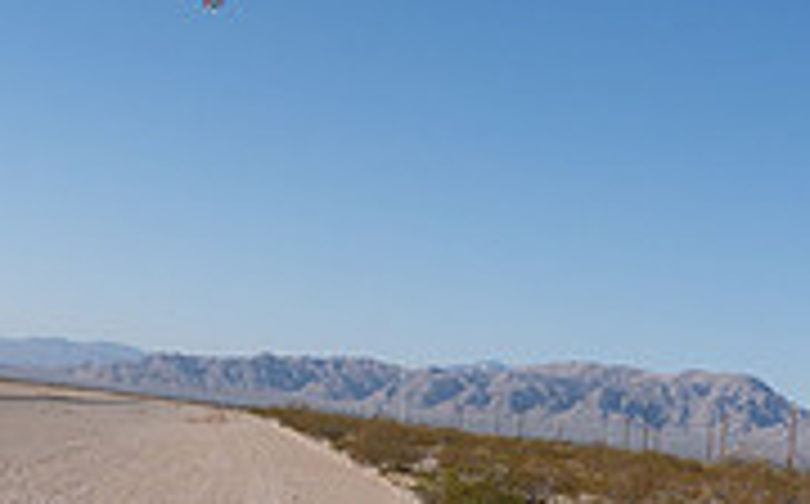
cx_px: 256
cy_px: 101
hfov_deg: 26.0
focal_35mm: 79
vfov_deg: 16.3
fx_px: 1742
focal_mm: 24
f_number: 11
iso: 800
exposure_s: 1/2000
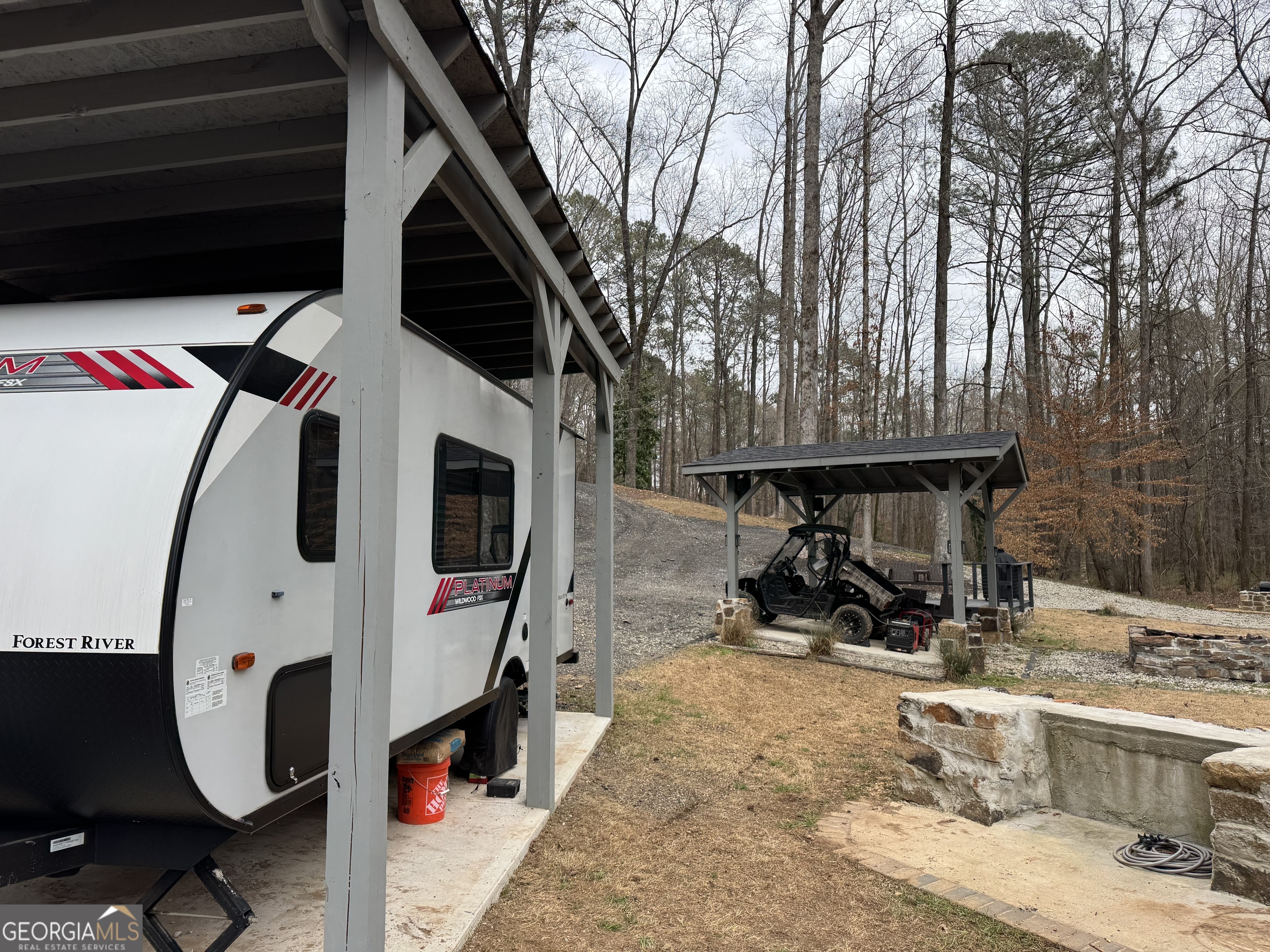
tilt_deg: +4.6
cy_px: 476
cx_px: 635
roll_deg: +0.1
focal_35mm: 24
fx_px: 881
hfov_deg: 71.6
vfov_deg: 56.8
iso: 80
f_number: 1.78
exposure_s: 1/1010
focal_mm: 6.76
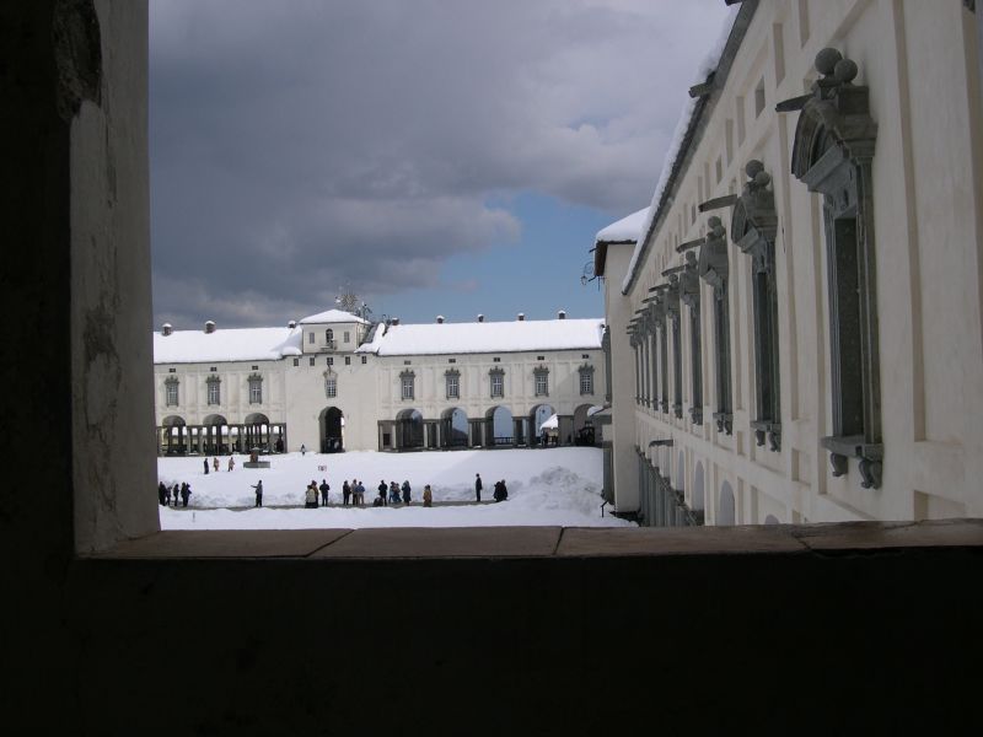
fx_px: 1079
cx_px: 492
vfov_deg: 37.7
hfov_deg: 49.0
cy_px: 368
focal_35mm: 38
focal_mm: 8
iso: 100
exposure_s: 1/334
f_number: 7.6
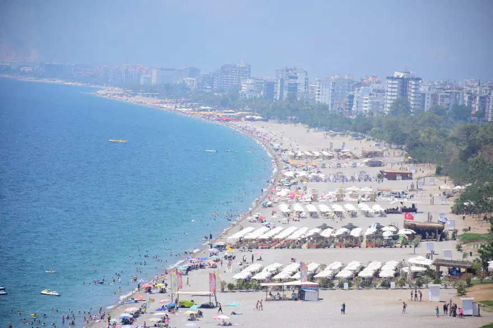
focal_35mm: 210
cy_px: 164
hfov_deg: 9.8
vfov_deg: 6.5
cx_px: 246
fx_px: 2875
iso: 250
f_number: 5.6
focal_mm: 140
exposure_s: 1/1250
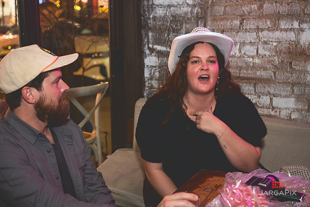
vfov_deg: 25.4
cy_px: 98
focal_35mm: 53
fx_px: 459
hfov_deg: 37.3
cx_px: 163
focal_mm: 50
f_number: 3.2
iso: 3200
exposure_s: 1/125
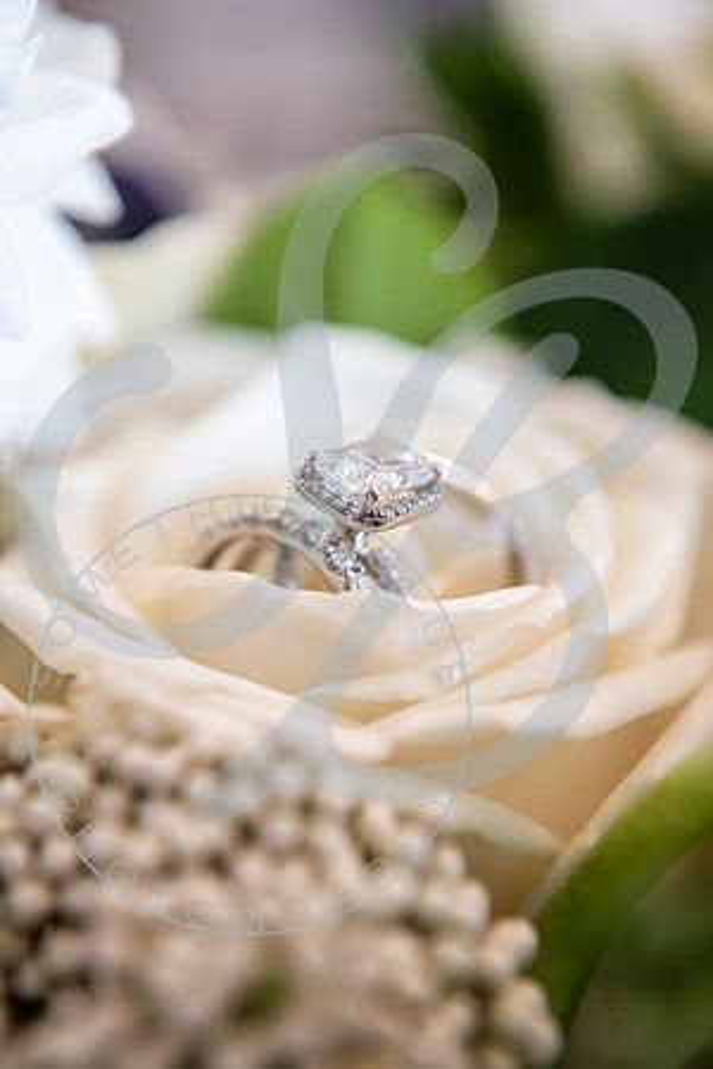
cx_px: 356
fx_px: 2079
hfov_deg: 19.5
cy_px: 534
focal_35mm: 70
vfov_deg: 28.8
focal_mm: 70
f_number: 5
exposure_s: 1/160
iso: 1600
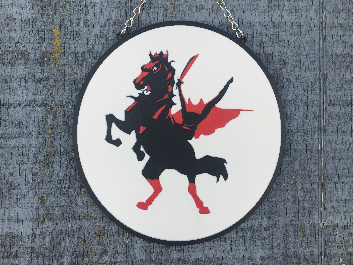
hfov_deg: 61.7
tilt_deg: -6.1
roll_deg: -1.6
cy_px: 132
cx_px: 176
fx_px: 296
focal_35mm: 29
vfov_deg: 48.2
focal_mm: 4.15
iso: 32
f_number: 2.2
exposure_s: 1/694
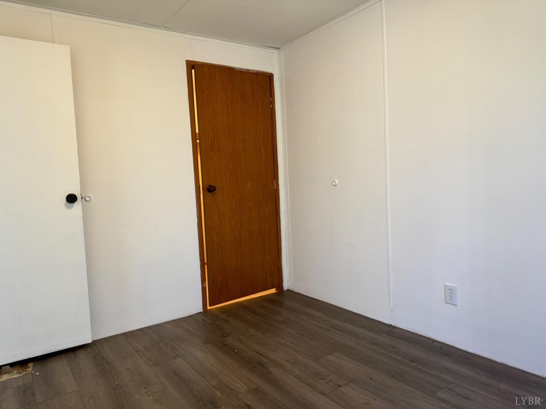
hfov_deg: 71.6
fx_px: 379
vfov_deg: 56.8
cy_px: 204
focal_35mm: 24
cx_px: 273
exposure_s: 1/60
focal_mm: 6.86
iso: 125
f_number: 1.78
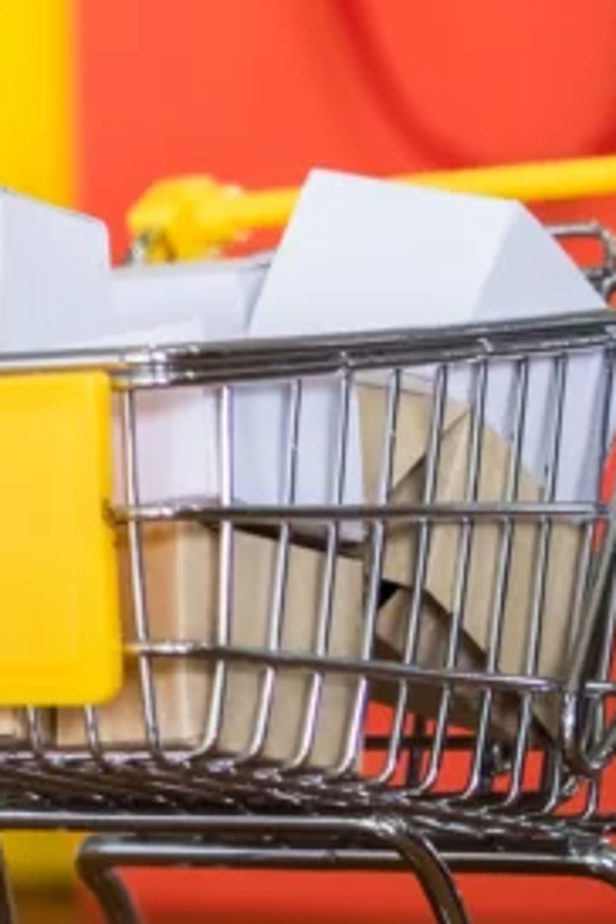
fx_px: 4337
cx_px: -276
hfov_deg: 8.0
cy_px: -328
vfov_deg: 11.8
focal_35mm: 169
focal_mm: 30.2
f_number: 3.6
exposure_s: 1/60
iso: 800
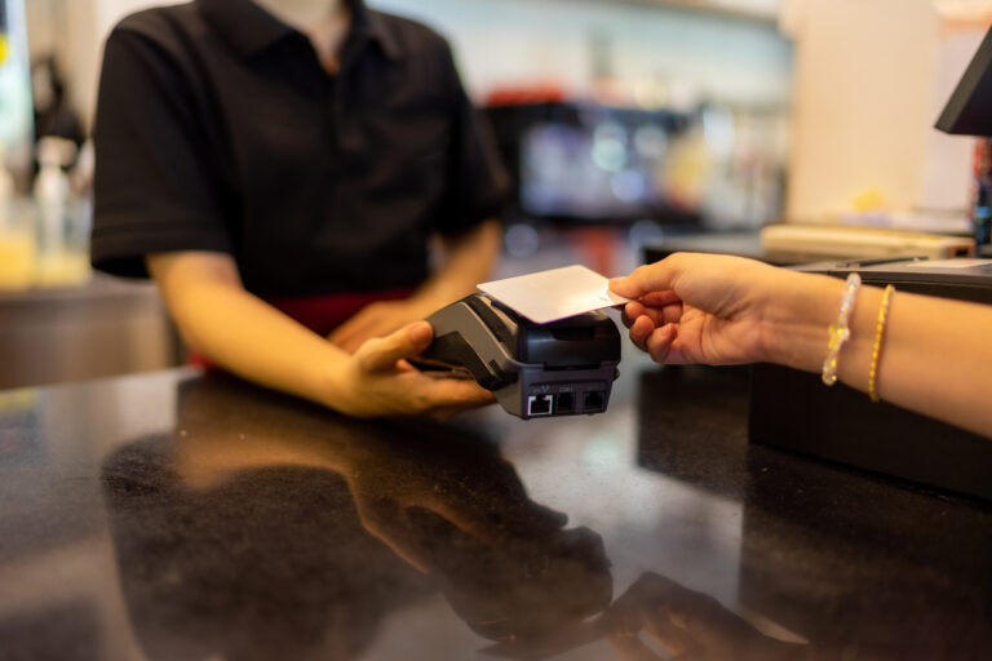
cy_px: 330
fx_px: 964
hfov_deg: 54.4
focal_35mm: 35
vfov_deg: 37.9
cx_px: 496
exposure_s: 1/125
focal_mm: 35
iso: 100
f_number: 1.4
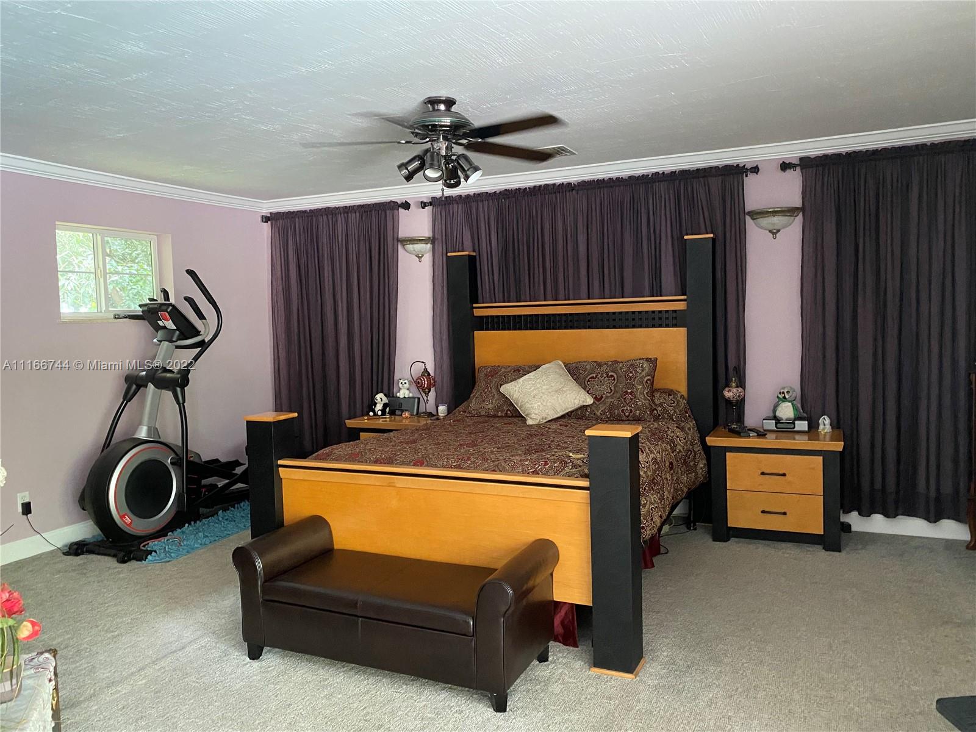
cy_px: 366
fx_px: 733
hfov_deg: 67.3
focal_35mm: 26
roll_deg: +1.9
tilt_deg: -3.8
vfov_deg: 53.1
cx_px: 488
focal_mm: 4.25
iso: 500
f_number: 1.8
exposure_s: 1/56
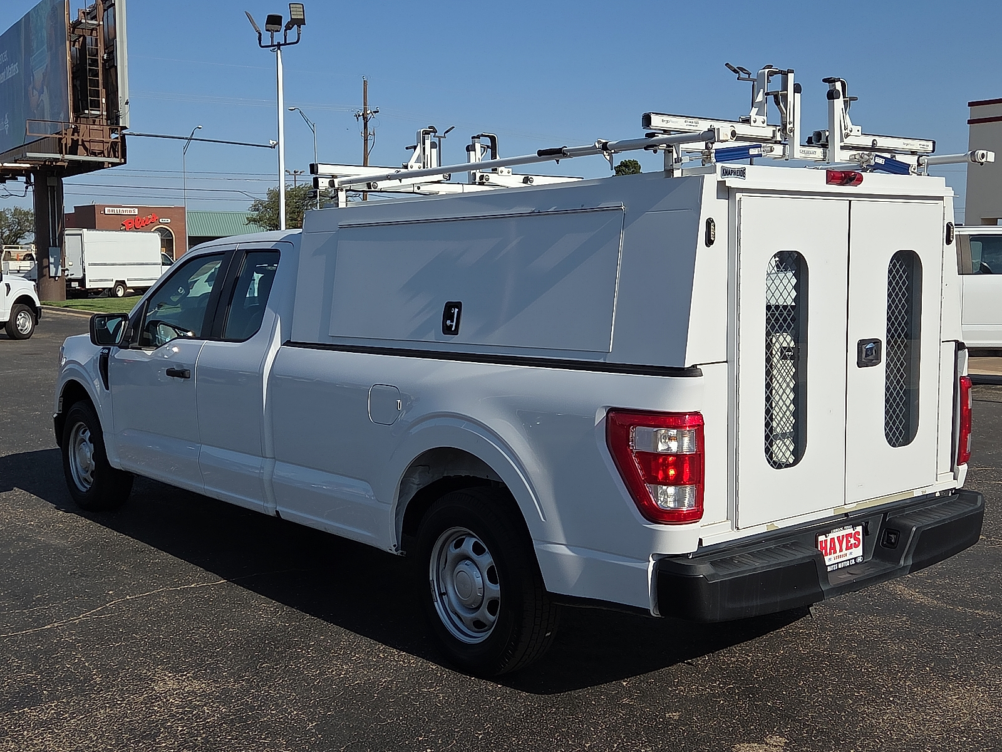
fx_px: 1158
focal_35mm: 40
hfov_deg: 46.8
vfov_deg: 36.0
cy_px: 376
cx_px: 501
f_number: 1.8
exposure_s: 1/10000
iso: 69
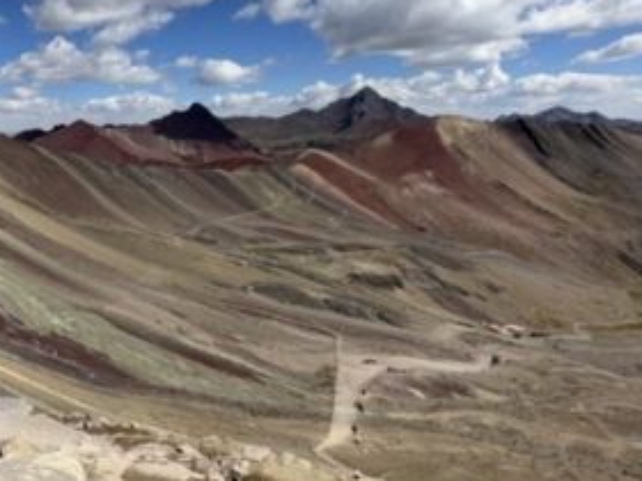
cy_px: 140
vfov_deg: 43.2
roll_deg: +2.0
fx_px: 593
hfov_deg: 53.2
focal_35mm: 32
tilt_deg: -2.3
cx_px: 131
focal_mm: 2.22
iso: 50
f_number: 2.2
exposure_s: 1/3731
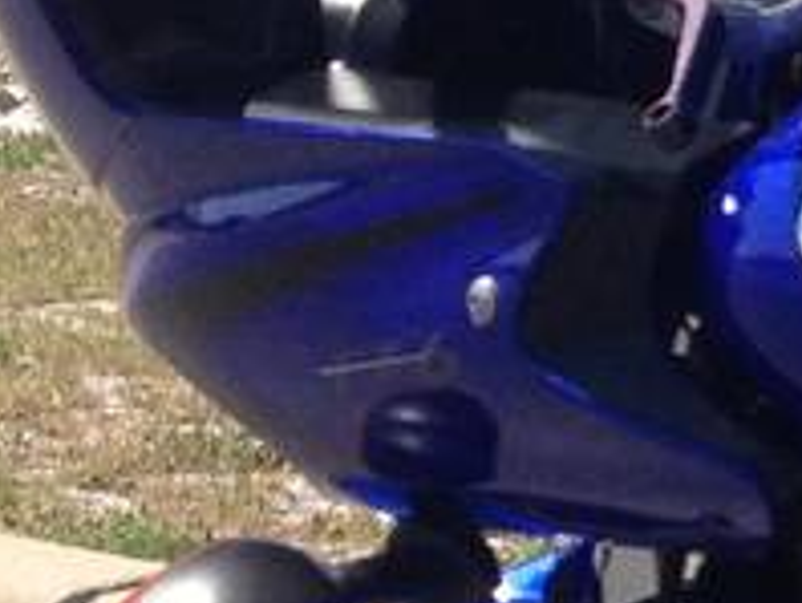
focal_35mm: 265
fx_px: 6147
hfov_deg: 6.8
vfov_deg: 5.6
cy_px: 386
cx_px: 2370
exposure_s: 1/1126
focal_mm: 4.28
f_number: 2.4
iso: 50
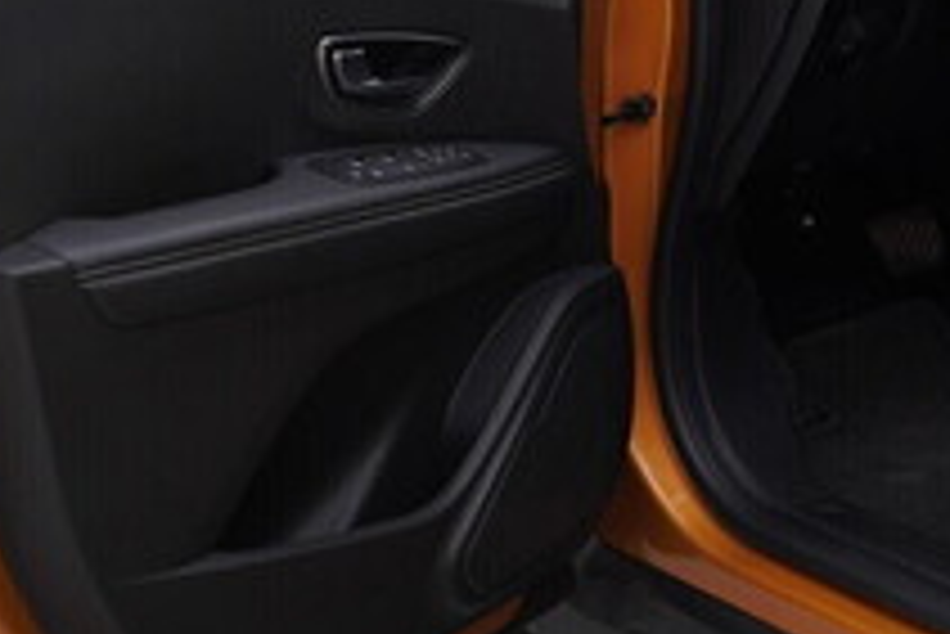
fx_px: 2482
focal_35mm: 94
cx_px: 662
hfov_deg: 21.6
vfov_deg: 14.4
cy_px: 7
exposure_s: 1/80
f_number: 4
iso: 125
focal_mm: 24
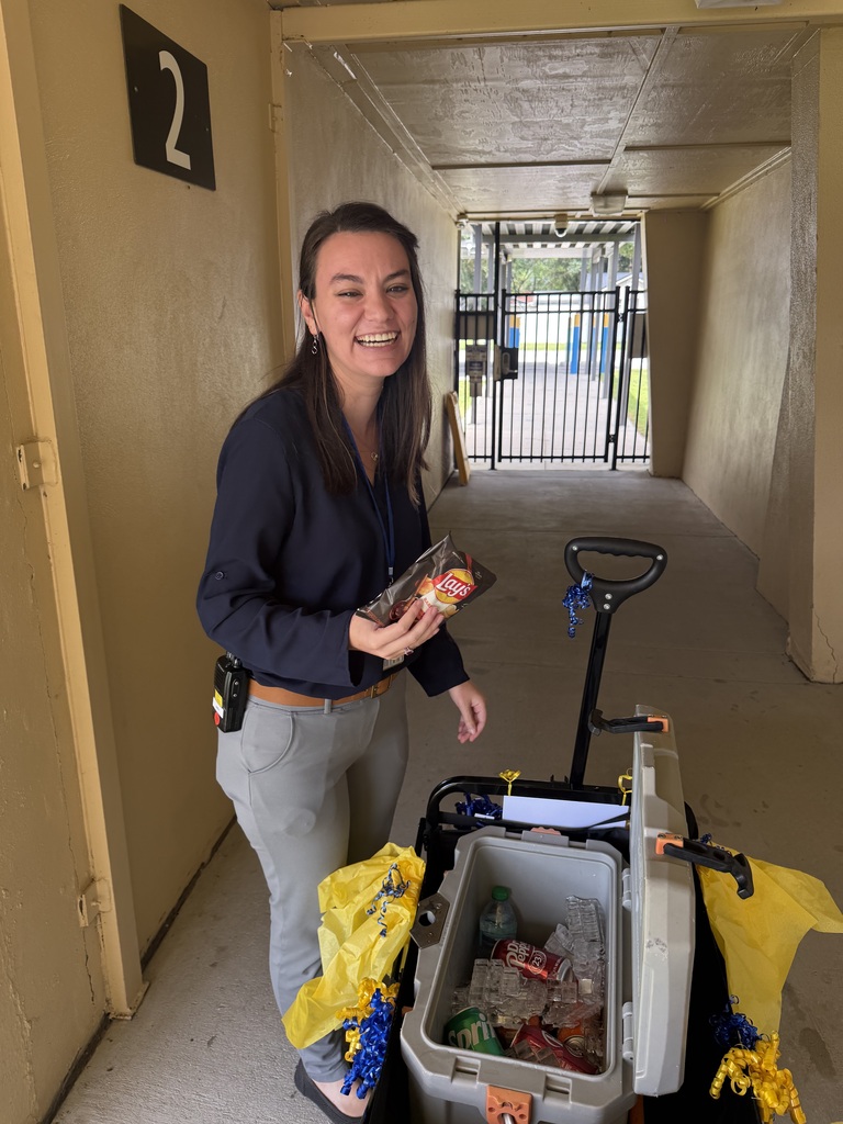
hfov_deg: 56.8
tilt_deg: -11.5
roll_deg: -1.2
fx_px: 779
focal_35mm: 24
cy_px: 562
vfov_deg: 71.6
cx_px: 422
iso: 100
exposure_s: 1/234
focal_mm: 6.76
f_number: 1.78
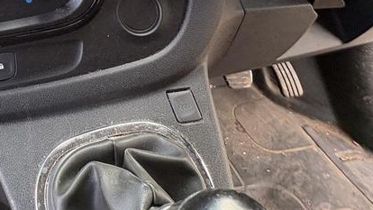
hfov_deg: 50.0
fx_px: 326
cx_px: 12
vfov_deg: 29.6
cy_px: -54
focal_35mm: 33
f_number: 2.2
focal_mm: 2.22
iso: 200
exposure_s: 1/91
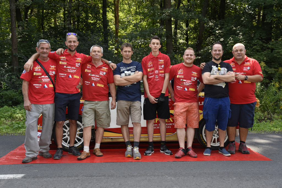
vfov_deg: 36.9
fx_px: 282
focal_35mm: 36
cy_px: 94
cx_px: 141
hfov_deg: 53.1
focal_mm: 24
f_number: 5.6
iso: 320
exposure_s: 1/250
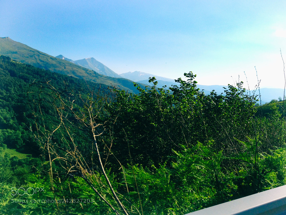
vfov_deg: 40.7
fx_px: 289
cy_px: 108
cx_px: 143
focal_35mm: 35
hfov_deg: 52.6
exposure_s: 1/1346
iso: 50
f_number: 2.4
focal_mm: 4.28
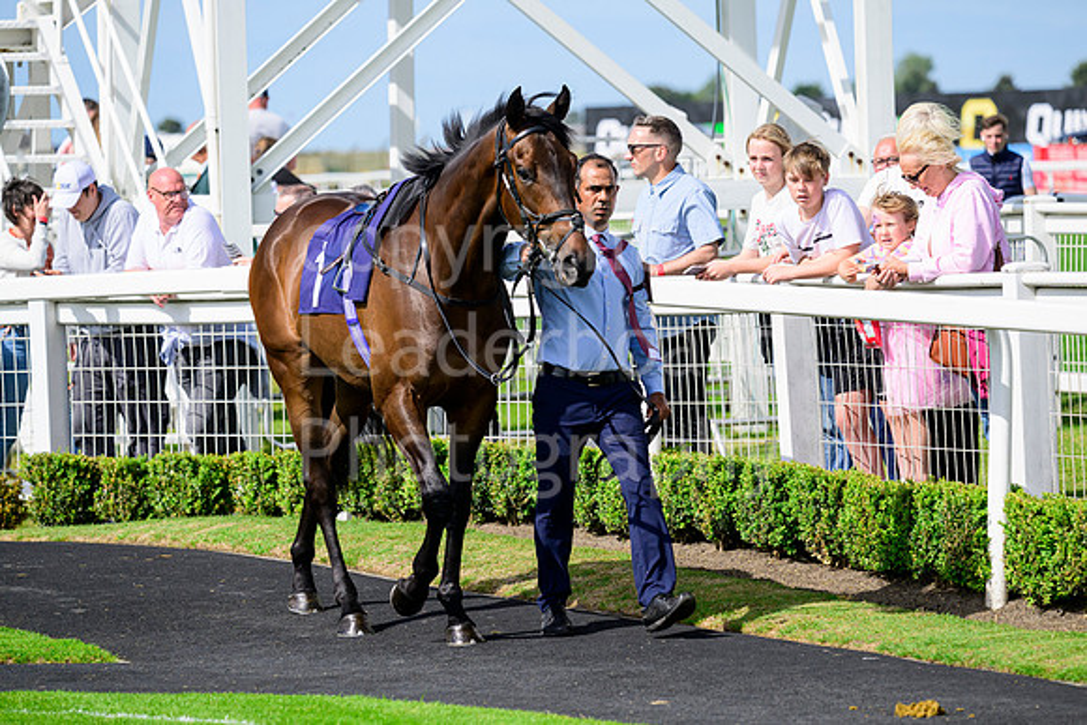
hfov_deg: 8.9
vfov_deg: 6.0
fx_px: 6946
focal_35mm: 230
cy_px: 362
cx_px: 544
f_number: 6.3
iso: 800
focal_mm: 230
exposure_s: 1/3200
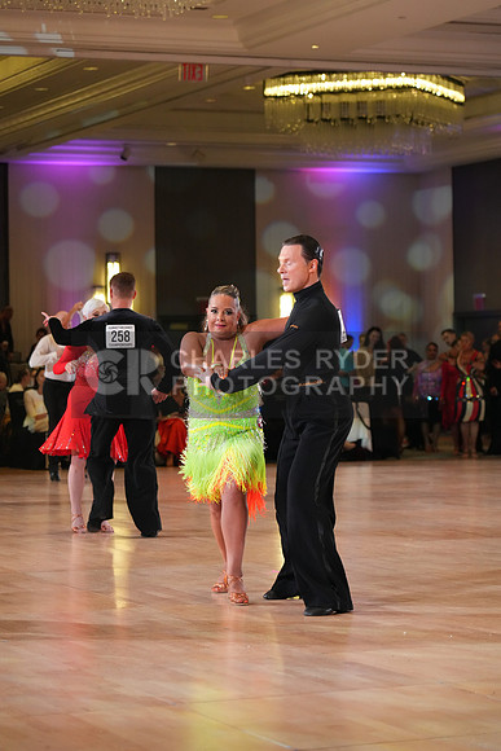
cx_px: 250
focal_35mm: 105
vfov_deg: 19.5
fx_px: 2190
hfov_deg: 13.0
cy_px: 376
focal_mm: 105
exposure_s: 1/500
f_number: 4
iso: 4000
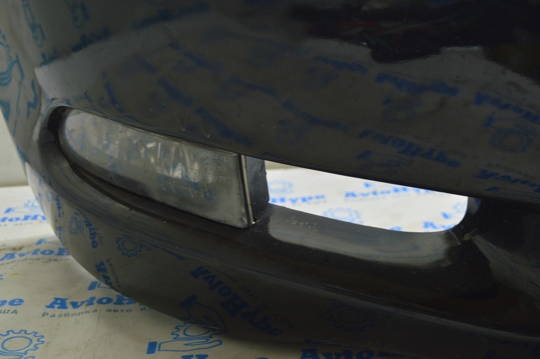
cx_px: 270
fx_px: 787
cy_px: 180
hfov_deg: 37.9
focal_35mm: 52
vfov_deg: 25.7
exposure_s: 1/20
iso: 400
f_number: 5.6
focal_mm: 35
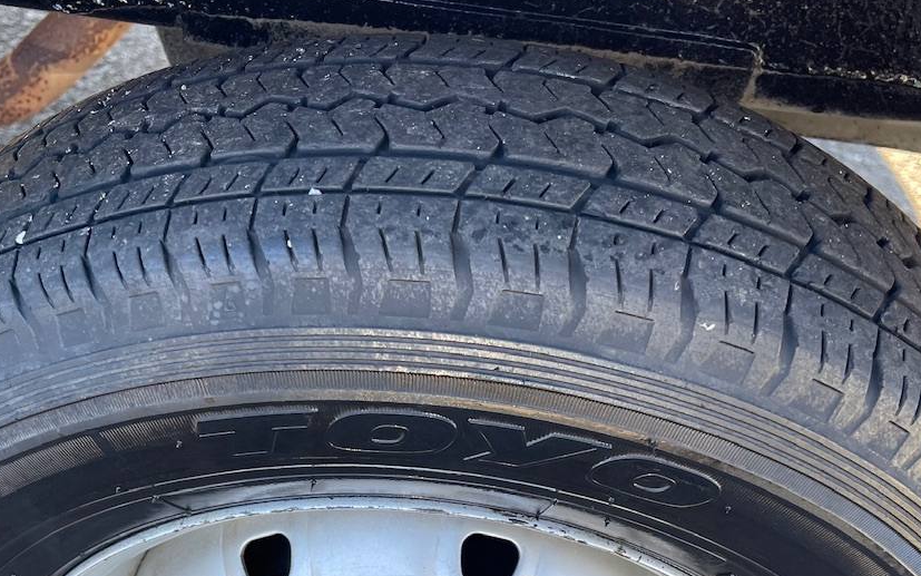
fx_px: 1029
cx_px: 432
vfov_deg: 30.3
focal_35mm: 41
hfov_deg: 48.2
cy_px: 486
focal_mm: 5.1
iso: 64
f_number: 1.6
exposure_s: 1/121
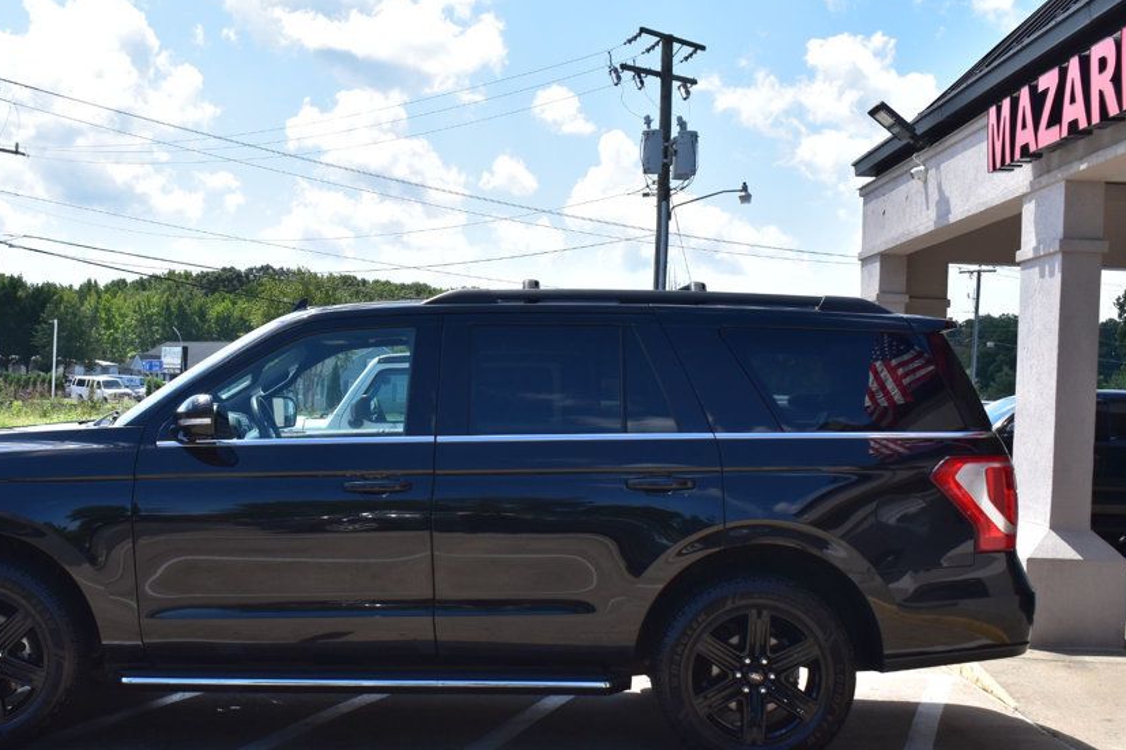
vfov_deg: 26.0
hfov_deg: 38.0
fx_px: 1626
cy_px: 387
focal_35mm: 52
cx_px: 444
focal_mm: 28
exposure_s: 1/400
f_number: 11
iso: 400
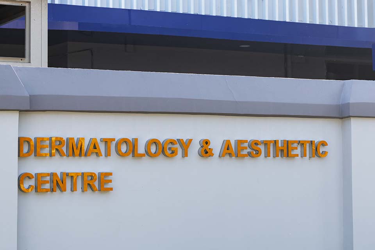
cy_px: 125
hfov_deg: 23.6
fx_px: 896
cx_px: 188
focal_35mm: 86
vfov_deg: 15.9
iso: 160
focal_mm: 86
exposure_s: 1/250
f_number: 8
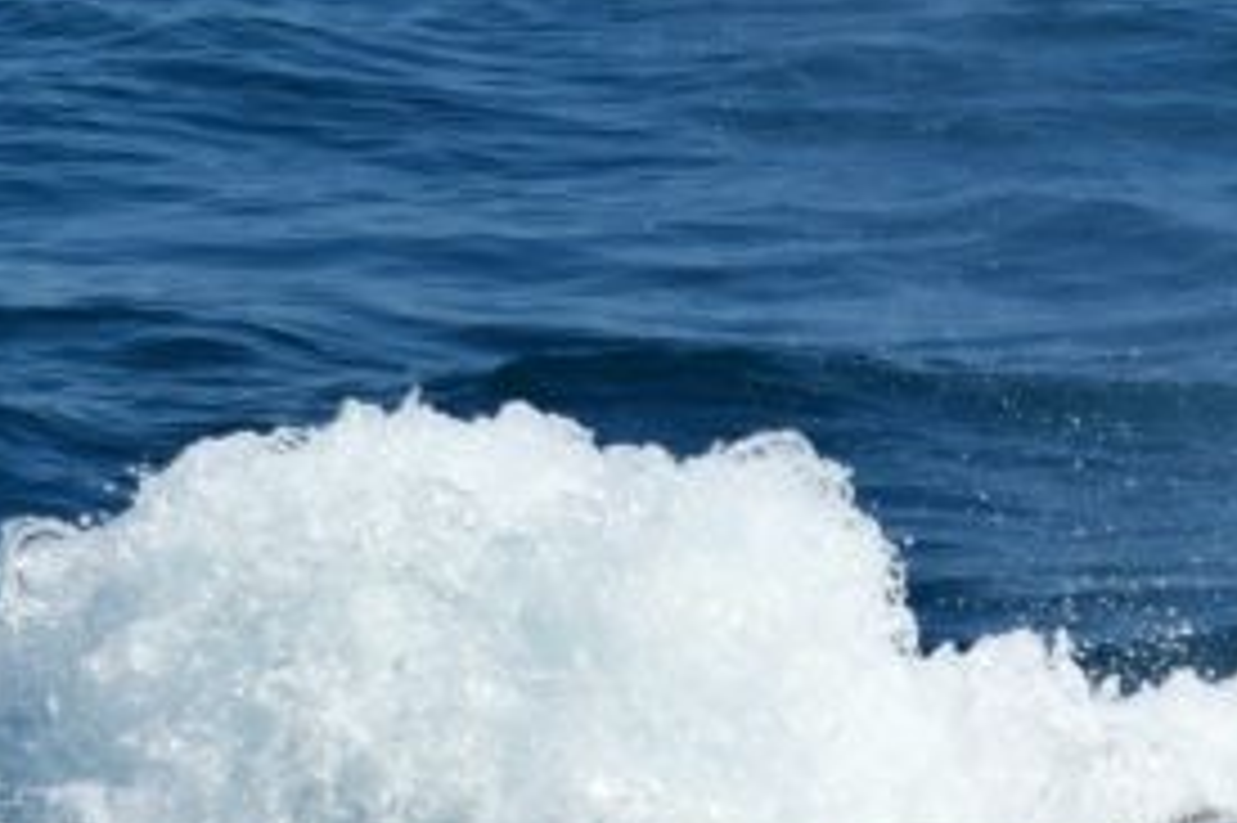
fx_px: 35919
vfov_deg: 1.3
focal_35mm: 1046
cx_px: 1466
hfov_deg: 2.0
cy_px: 573
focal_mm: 360
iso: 640
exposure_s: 1/8000
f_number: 6
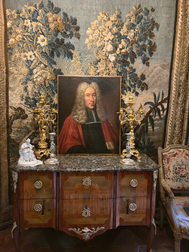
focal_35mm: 23
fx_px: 167
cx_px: 94
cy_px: 126
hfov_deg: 58.9
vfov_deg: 73.9
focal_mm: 5.4
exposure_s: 1/25
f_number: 1.8
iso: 640
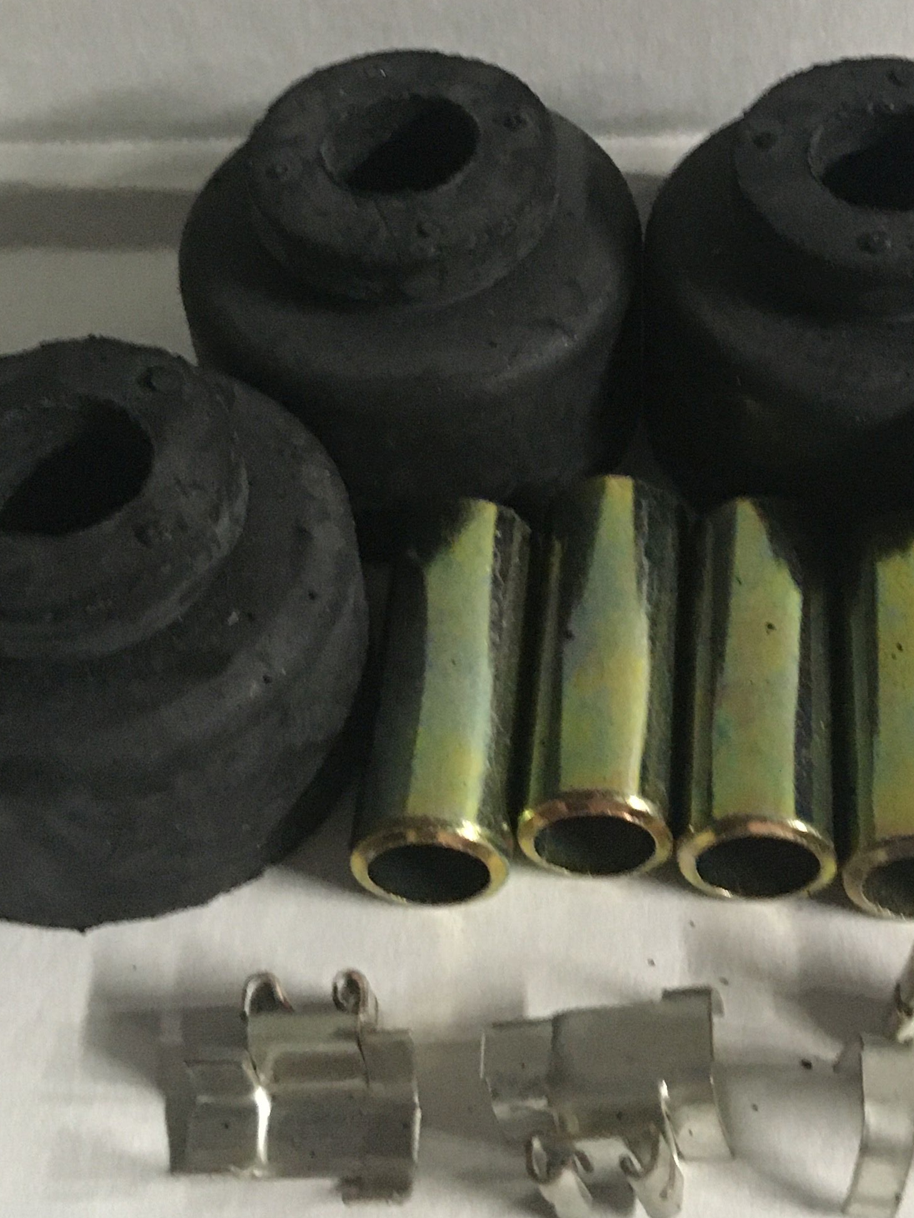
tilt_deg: -48.1
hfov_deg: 24.2
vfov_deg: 31.6
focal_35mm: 60
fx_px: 2112
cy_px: 292
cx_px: 657
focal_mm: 4.15
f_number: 2.2
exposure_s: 1/15
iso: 250
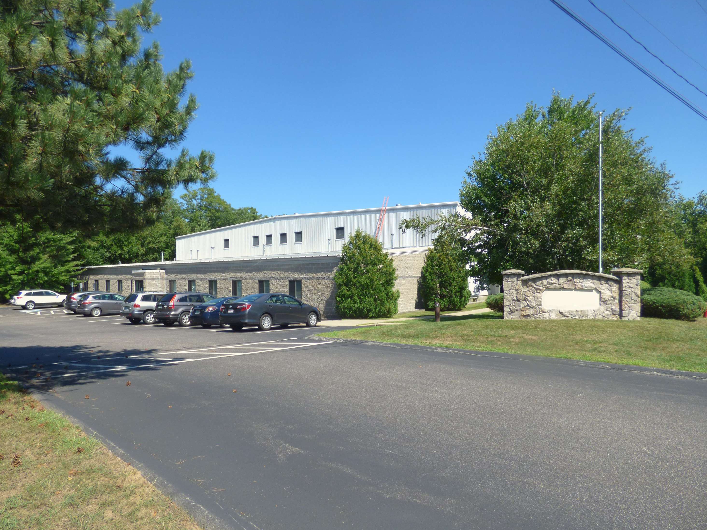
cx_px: 336
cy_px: 276
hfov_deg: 78.9
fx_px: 429
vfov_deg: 63.4
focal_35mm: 21
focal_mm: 3.58
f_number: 2.8
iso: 100
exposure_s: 1/1300
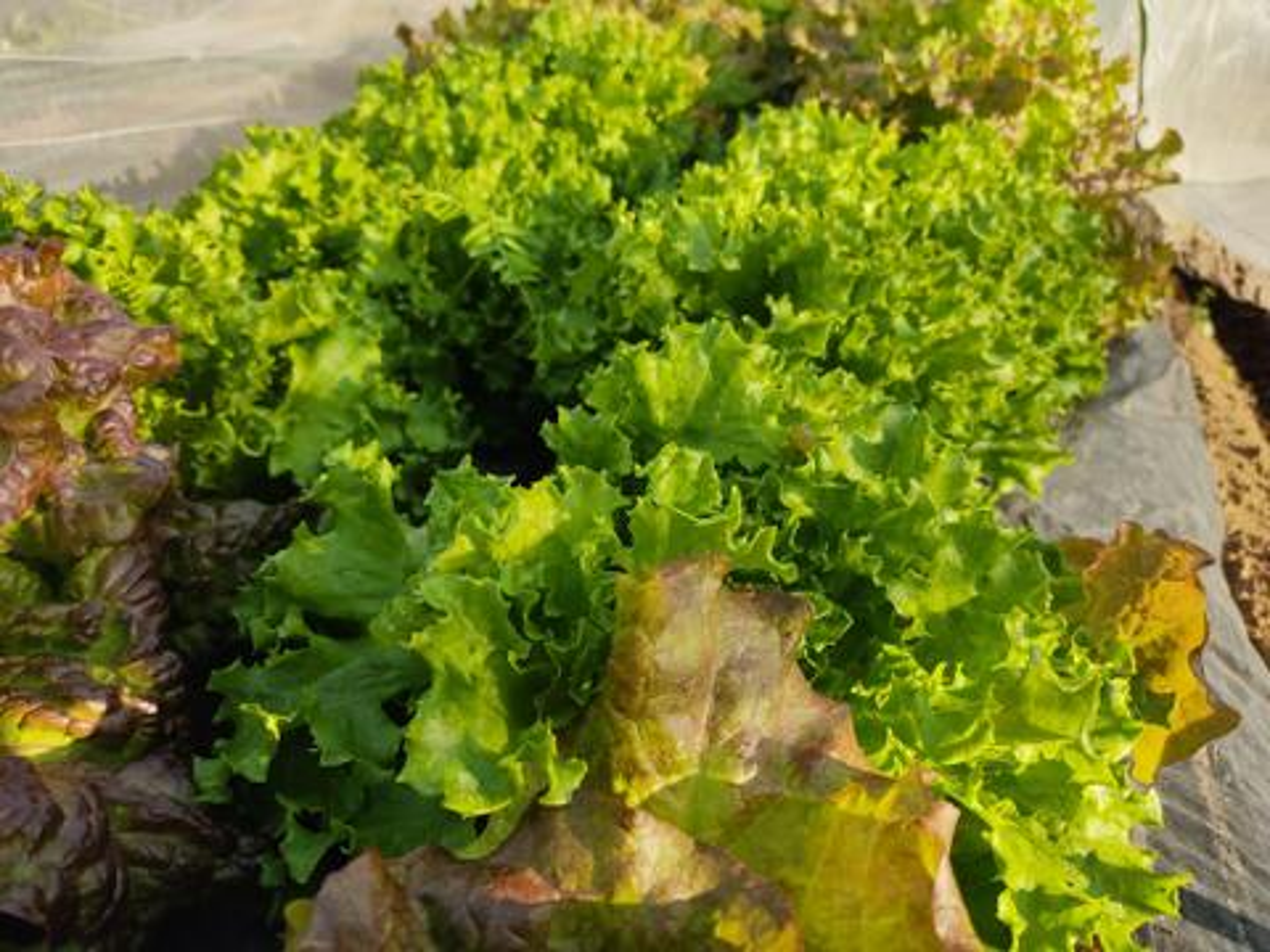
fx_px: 954
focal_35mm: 26
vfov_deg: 53.1
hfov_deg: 67.3
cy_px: 476
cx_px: 635
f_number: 1.79
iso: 100
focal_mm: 4.74
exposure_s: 1/432
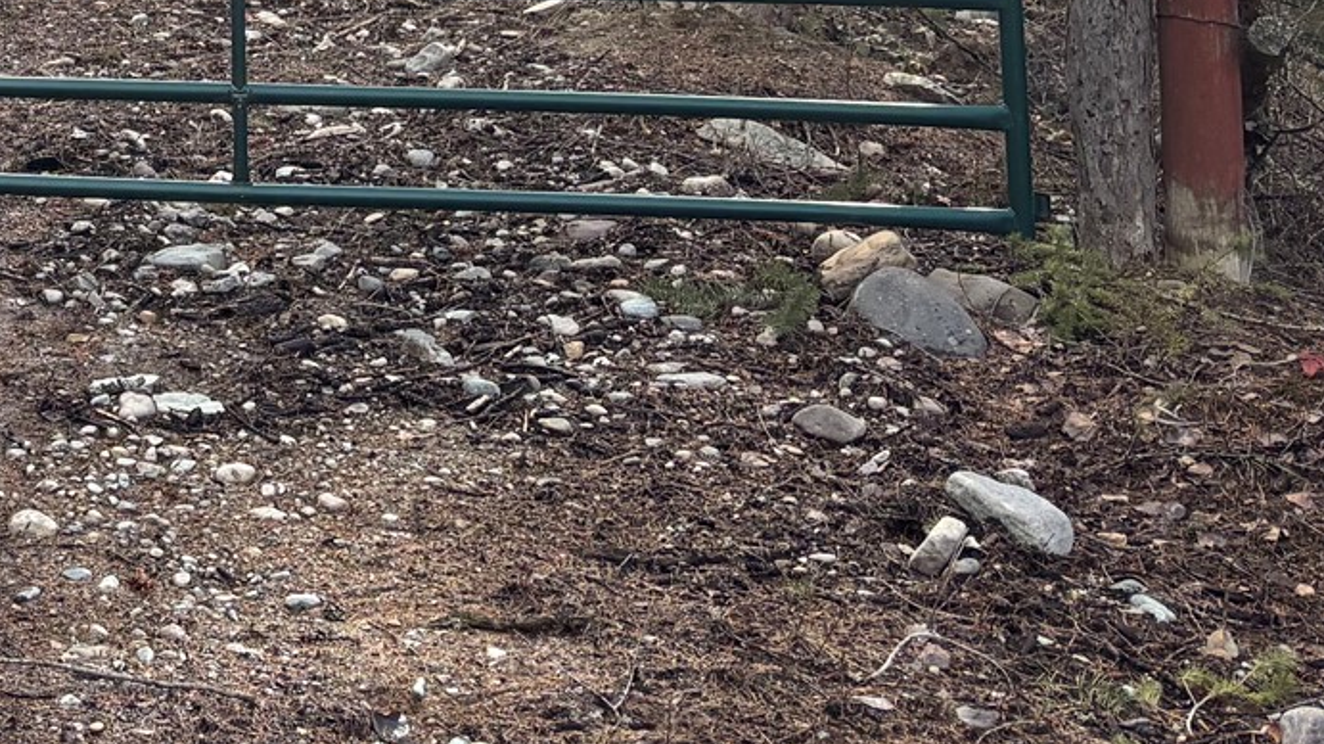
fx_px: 2948
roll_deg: -1.8
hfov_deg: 22.0
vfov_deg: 13.0
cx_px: -523
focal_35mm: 84
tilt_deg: +9.2
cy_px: -610
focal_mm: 5.96
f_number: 1.6
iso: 50
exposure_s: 1/758
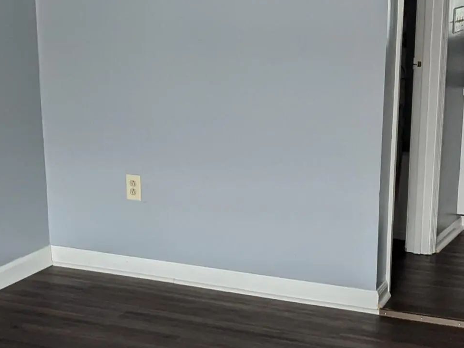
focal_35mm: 84
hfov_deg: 23.3
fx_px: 1126
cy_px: 299
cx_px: 211
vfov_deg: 17.4
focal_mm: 4.44
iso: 69
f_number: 1.8
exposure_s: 1/59.9
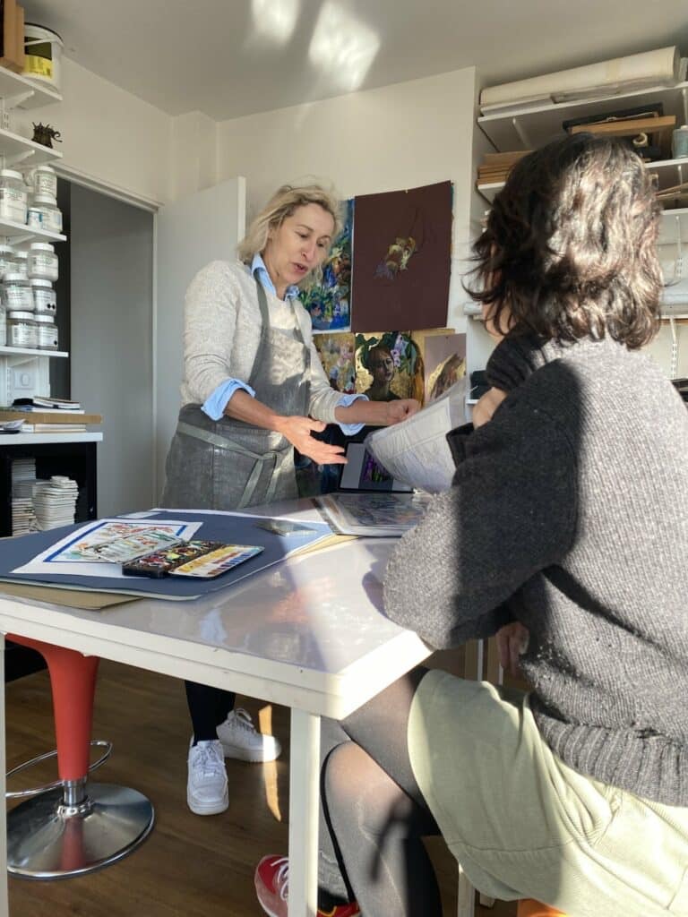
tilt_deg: -3.6
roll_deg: -1.9
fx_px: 689
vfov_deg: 67.3
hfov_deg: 53.1
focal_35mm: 26
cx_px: 344
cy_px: 458
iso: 32
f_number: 1.8
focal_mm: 4.25
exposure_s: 1/134
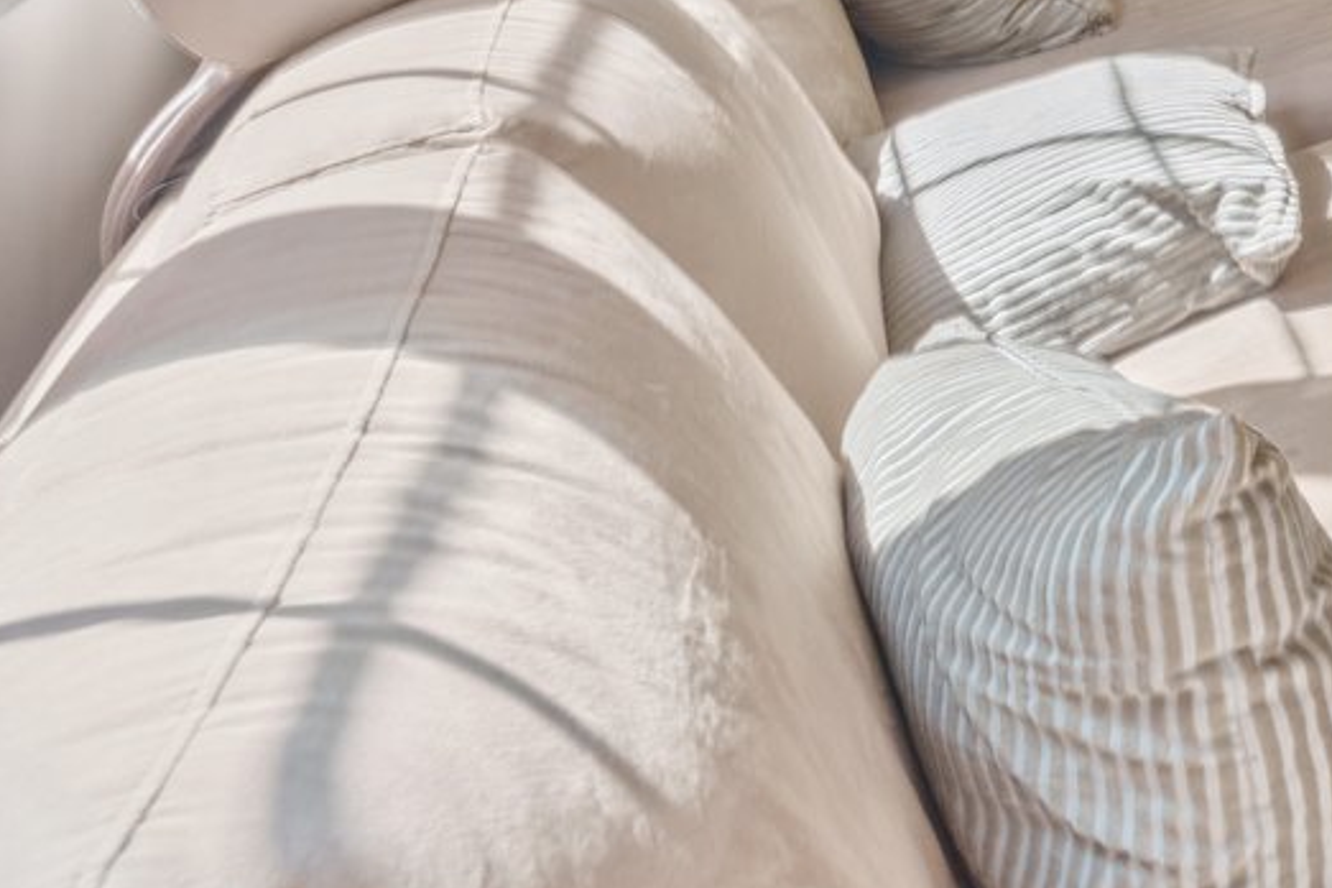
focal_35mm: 51
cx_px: 2593
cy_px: -573
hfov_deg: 20.2
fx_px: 1887
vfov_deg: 20.9
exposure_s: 1/25
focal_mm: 13
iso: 640
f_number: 9
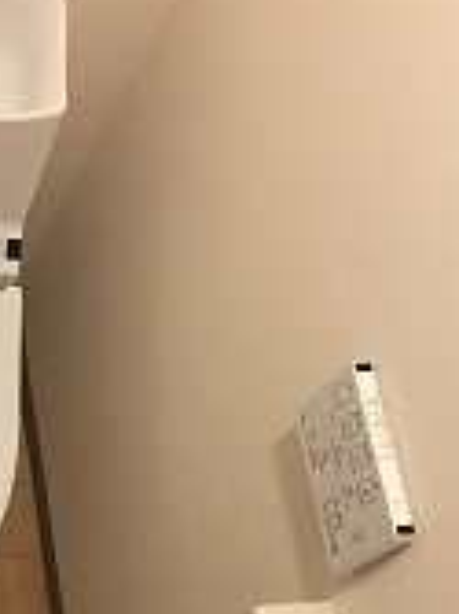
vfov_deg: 30.3
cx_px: 50
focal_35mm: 62
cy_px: 511
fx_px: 1098
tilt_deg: -58.7
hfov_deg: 23.0
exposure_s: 1/15
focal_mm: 4.15
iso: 100
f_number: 2.2
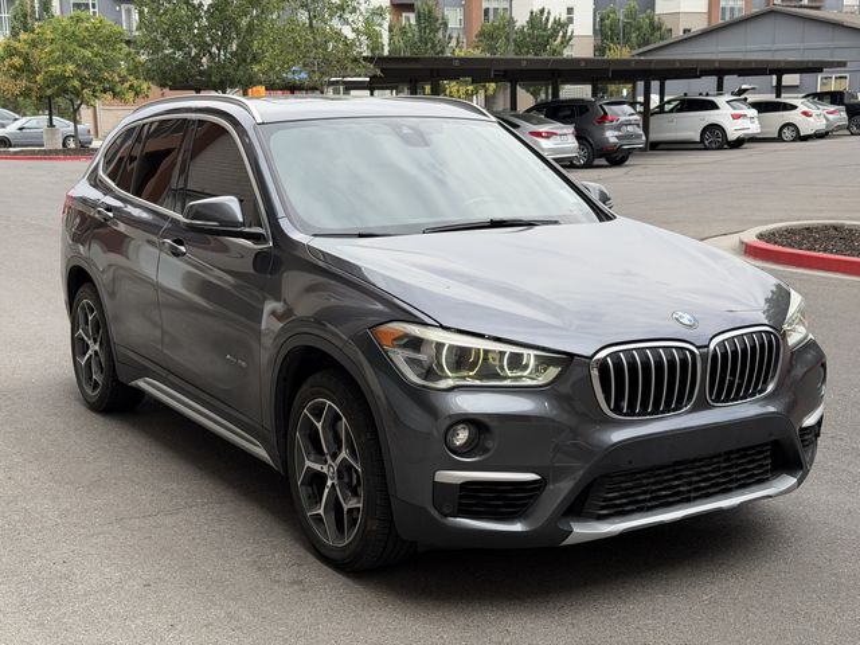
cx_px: 430
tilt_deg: -11.3
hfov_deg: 39.7
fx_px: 1193
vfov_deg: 30.3
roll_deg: +1.0
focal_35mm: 48
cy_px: 322
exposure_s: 1/1456
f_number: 1.78
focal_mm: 6.76
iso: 64
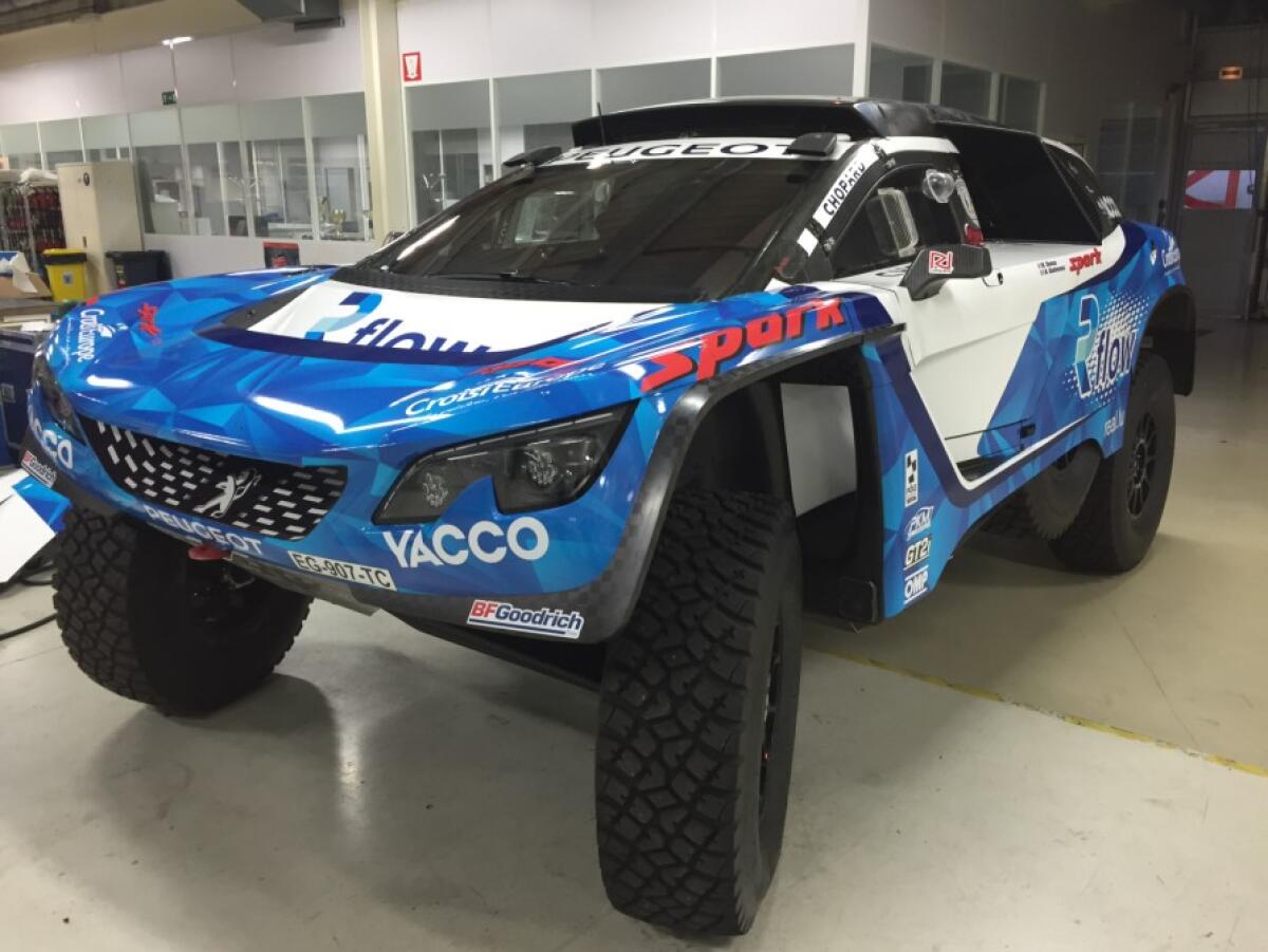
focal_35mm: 29
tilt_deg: -13.7
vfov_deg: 48.3
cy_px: 476
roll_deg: -0.3
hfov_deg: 61.6
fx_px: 1063
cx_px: 634
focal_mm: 4.15
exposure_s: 1/33
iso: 100
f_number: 2.2
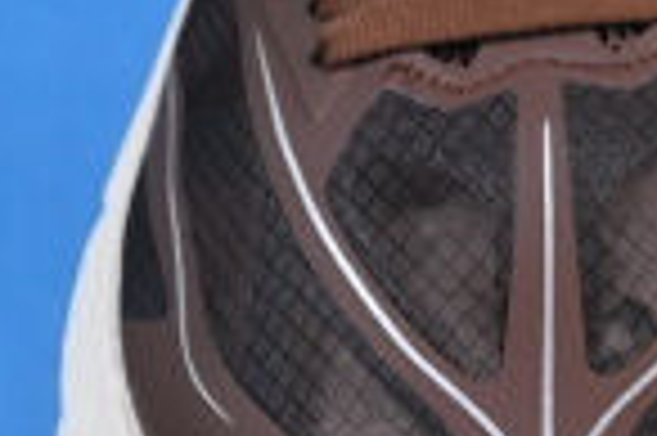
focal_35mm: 411
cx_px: 986
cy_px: 34
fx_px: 7492
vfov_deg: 3.3
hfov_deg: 5.0
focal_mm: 50
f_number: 6.3
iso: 160
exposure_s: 1/60
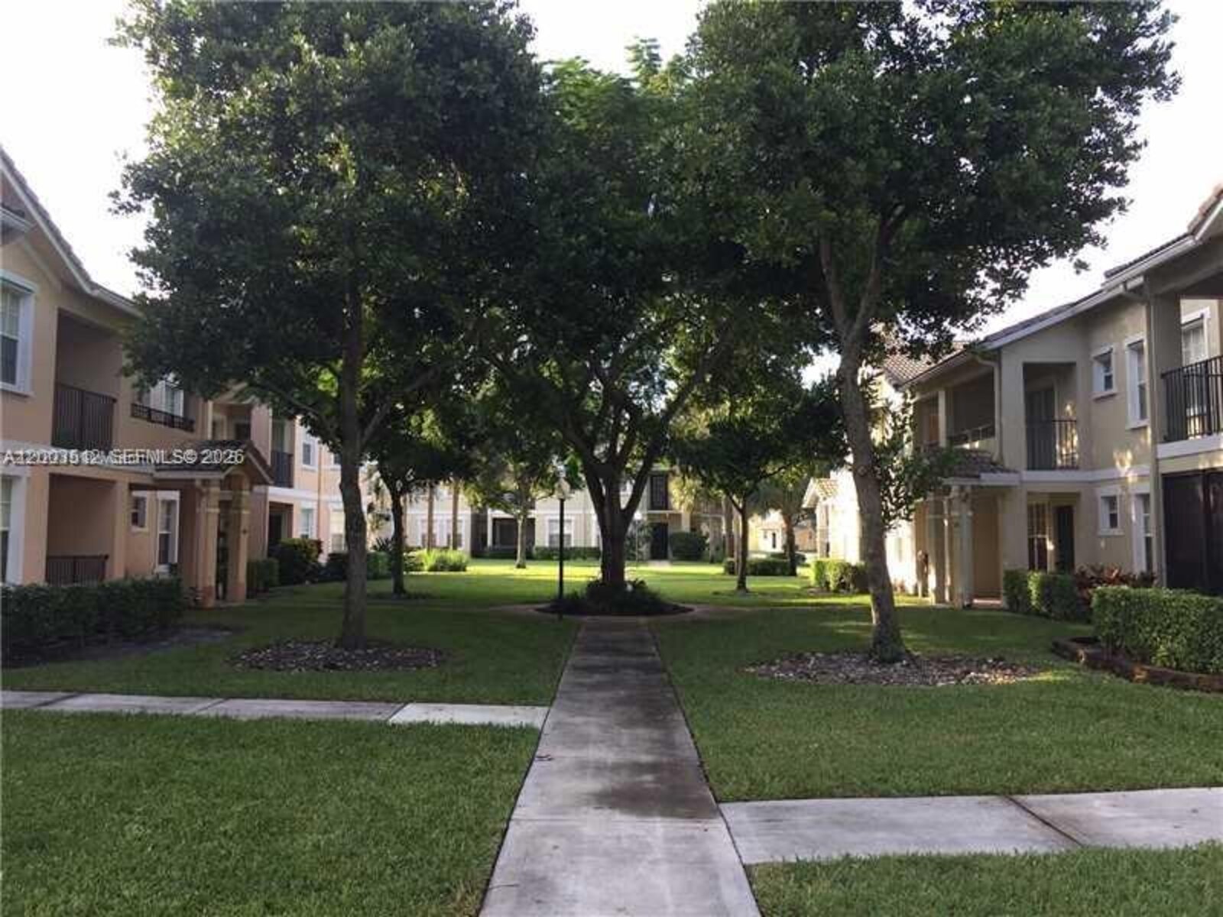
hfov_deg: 61.7
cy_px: 458
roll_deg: -1.6
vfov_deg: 48.2
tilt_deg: +6.1
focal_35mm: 29
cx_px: 612
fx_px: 1025
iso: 32
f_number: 2.2
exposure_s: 1/168
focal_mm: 4.15
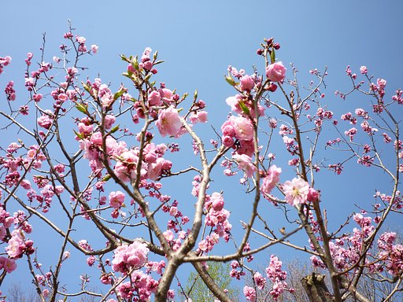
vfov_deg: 39.7
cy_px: 151
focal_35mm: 36
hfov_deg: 51.4
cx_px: 202
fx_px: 419
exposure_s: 1/400
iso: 80
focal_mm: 6.3
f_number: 3.8
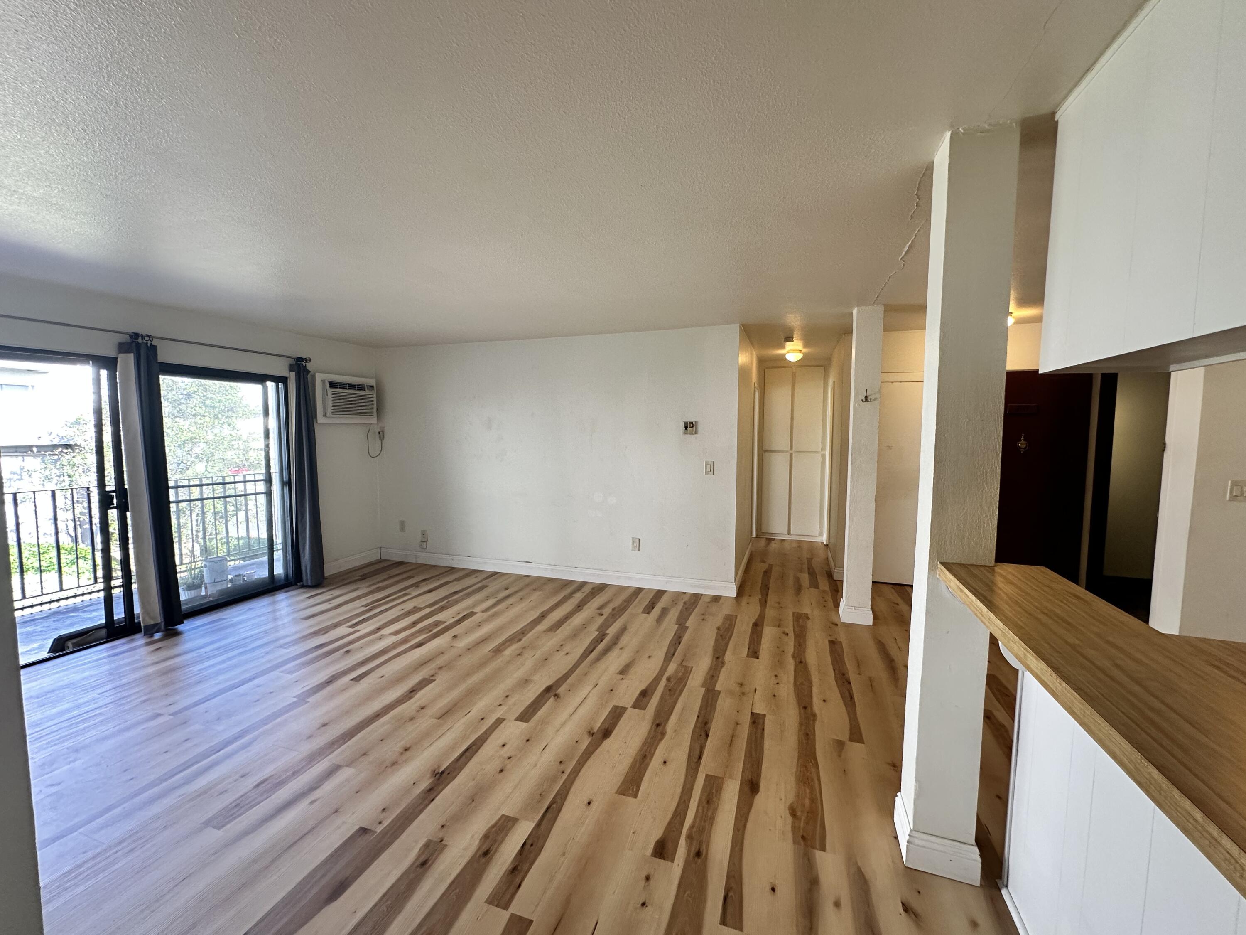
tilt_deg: -3.8
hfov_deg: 102.1
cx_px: 623
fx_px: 504
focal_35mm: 14
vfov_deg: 85.7
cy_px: 468
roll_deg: +0.2
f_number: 2.2
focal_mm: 2.22
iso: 160
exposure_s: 1/120
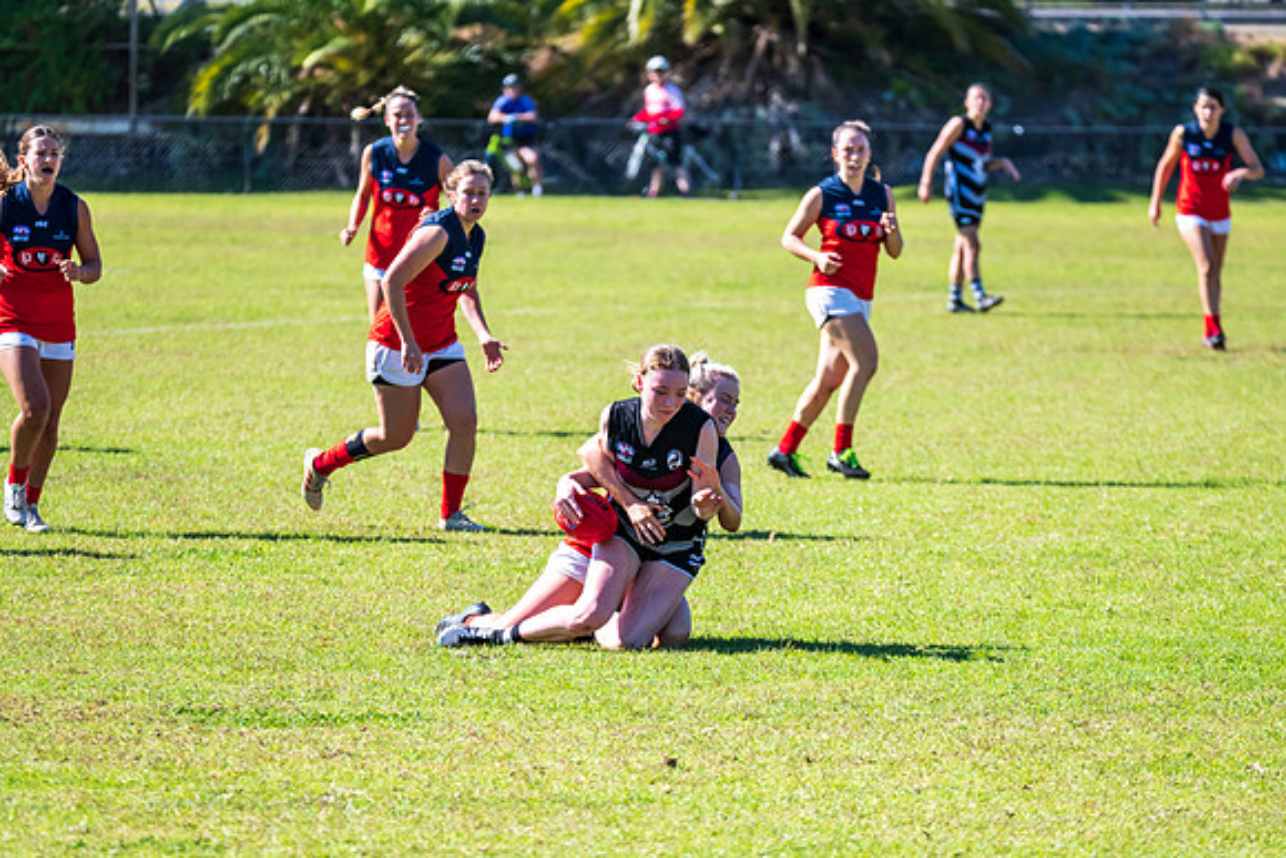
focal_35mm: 272
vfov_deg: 5.1
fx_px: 9707
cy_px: 466
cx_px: 699
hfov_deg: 7.6
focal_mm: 250
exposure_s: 1/2000
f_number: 7.1
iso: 800
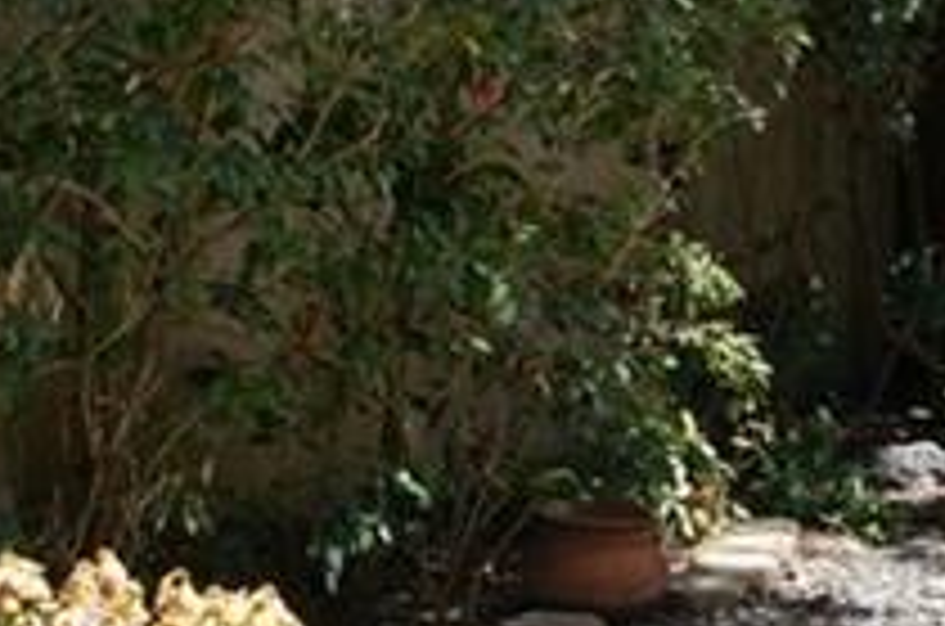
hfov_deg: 17.4
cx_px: 234
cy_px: 302
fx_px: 3064
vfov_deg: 11.7
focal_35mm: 117
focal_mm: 16
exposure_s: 1/125
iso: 100
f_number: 8
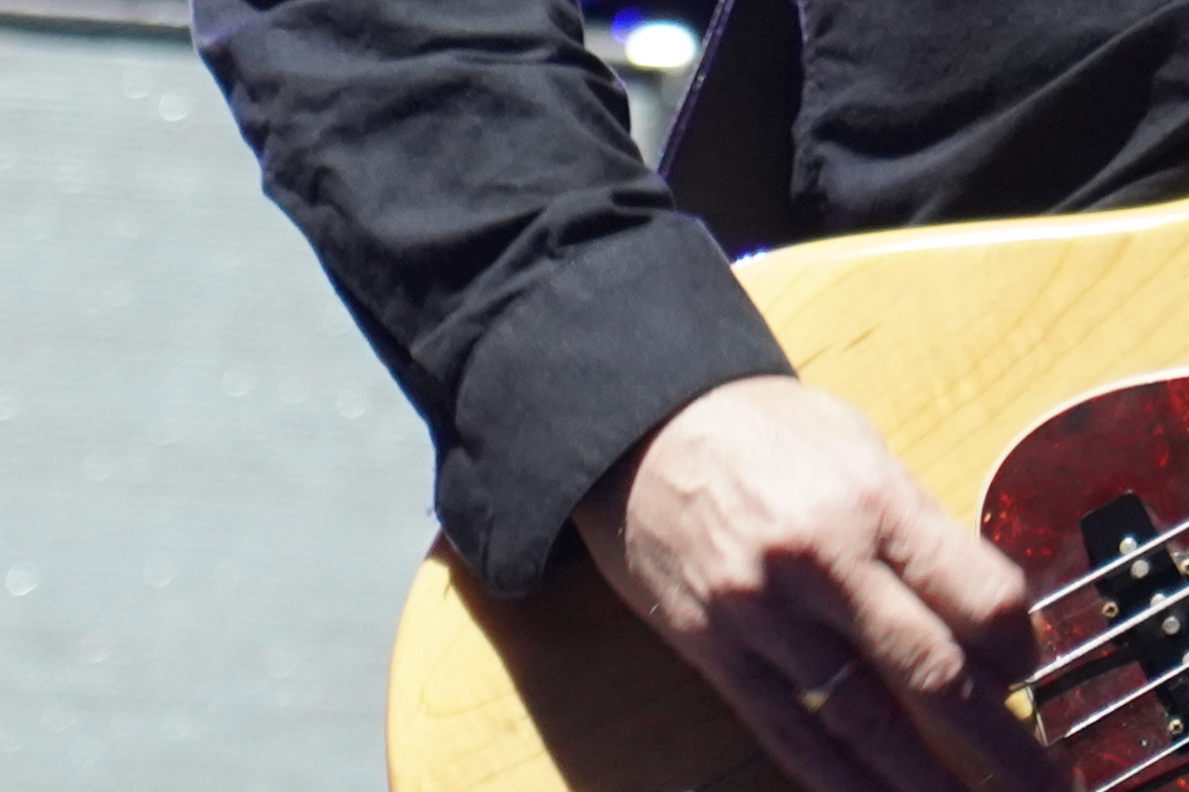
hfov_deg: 4.2
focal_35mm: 495
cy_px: -898
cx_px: 1507
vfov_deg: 2.8
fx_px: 16344
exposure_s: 1/160
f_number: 4
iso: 3200
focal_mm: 105
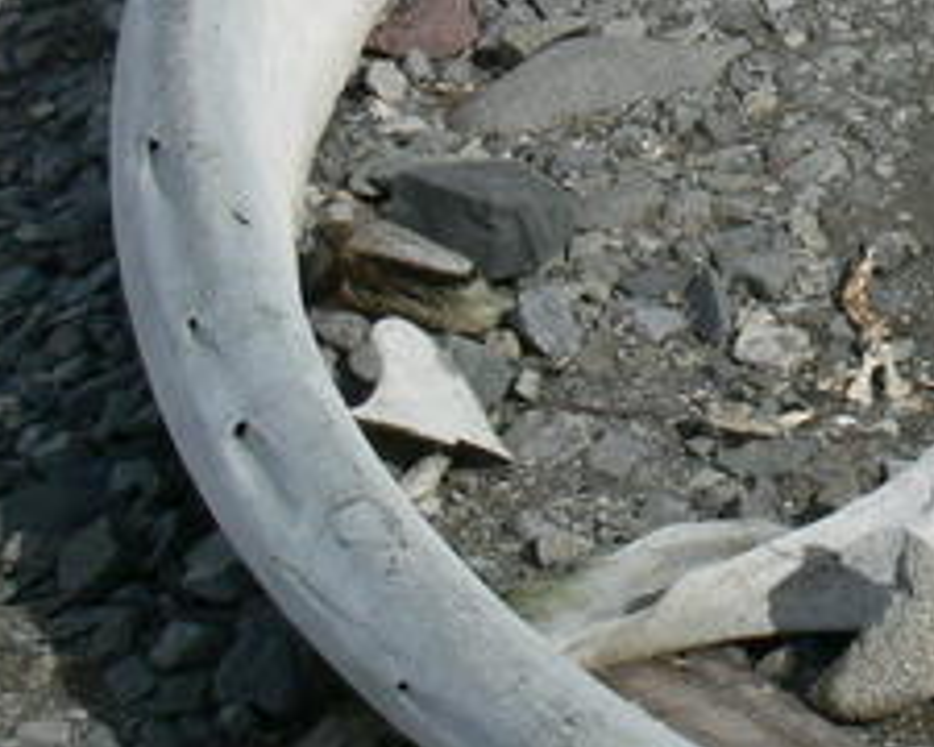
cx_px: 1482
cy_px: -25
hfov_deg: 9.0
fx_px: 5750
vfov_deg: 7.4
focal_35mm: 208
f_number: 8
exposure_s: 1/400
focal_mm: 11.1
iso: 80
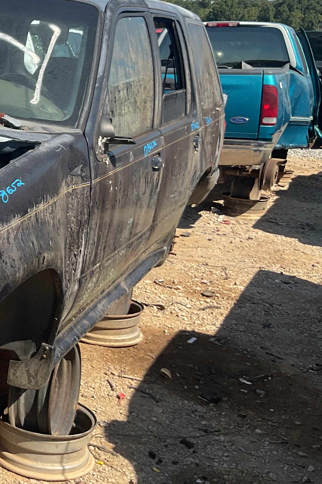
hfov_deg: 20.0
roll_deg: -2.3
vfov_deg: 32.8
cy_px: 199
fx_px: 818
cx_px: -122
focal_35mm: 61
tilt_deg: -12.3
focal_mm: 3
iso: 16
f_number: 1.8
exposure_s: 1/1490
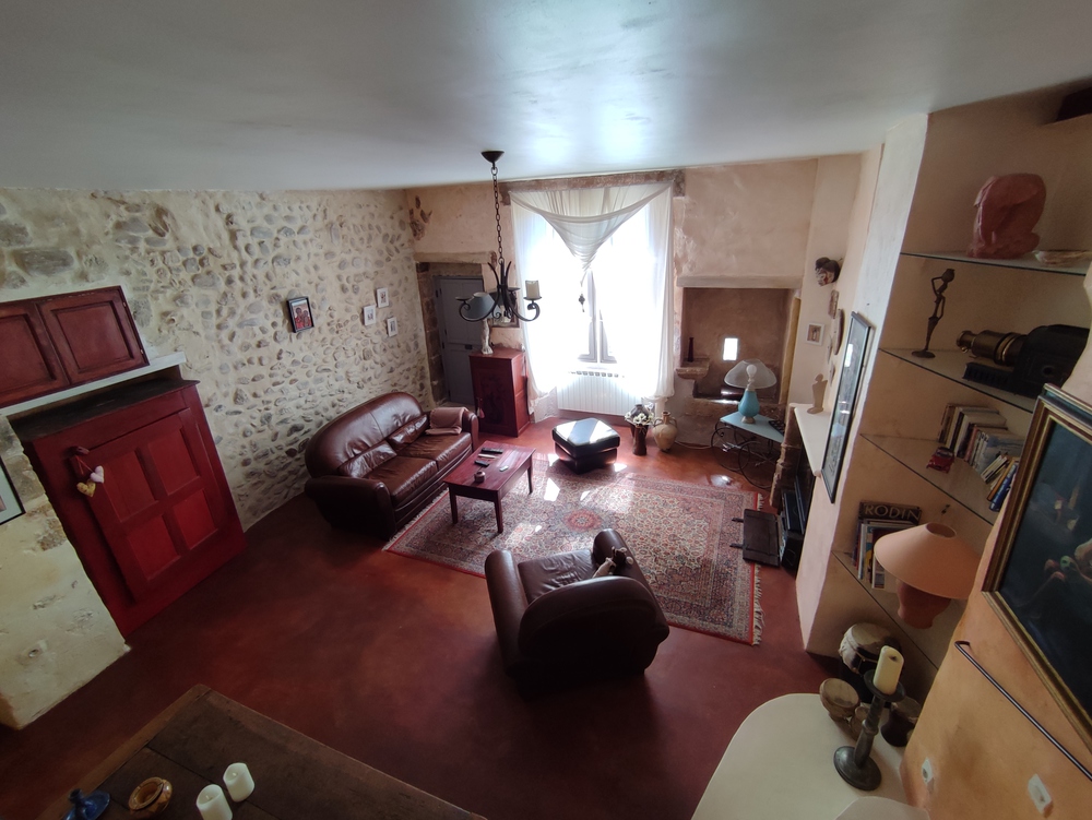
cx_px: 546
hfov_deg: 94.5
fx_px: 505
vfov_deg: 78.2
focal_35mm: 16
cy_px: 410
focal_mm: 1.65
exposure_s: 1/100
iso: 122
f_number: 2.2
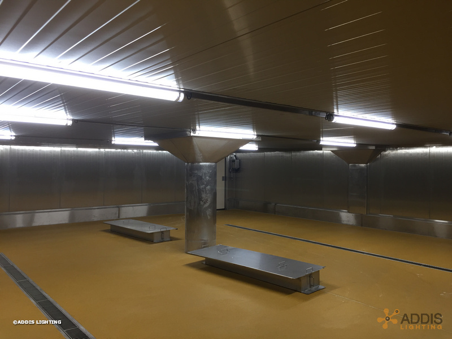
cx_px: 226
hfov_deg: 61.7
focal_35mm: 29
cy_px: 170
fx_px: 379
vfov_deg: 48.2
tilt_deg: -0.4
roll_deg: -1.7
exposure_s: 1/50
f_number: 2.2
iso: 40
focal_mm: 4.15
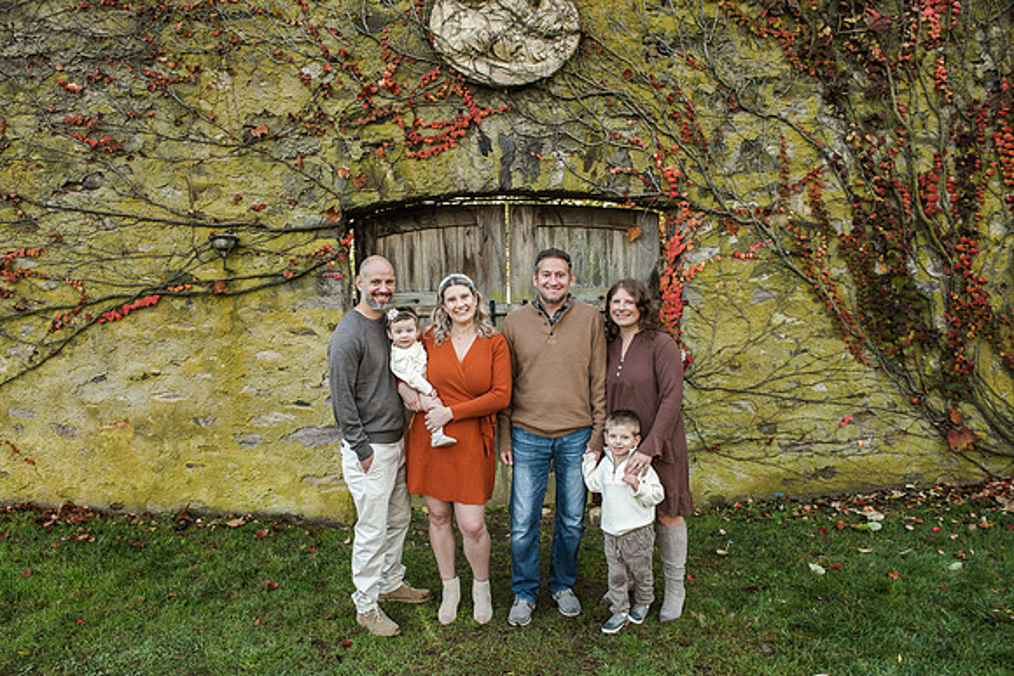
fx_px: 724
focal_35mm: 26
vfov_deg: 50.1
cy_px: 355
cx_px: 475
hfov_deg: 70.0
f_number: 4.5
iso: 500
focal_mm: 24
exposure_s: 1/200
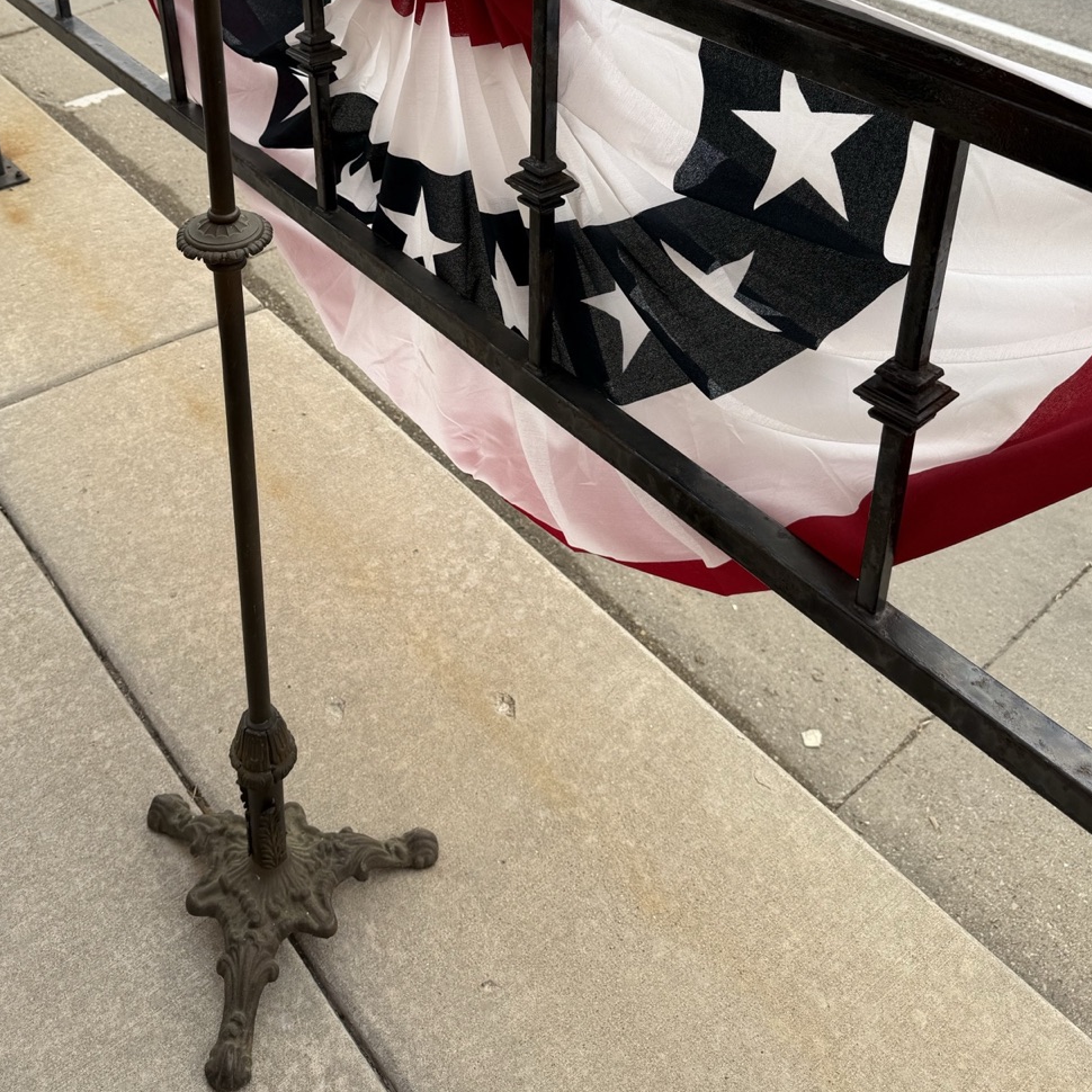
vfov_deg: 44.7
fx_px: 1249
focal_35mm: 35
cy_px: 205
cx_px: 459
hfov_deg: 47.1
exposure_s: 1/1727
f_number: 1.78
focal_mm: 6.76
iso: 80
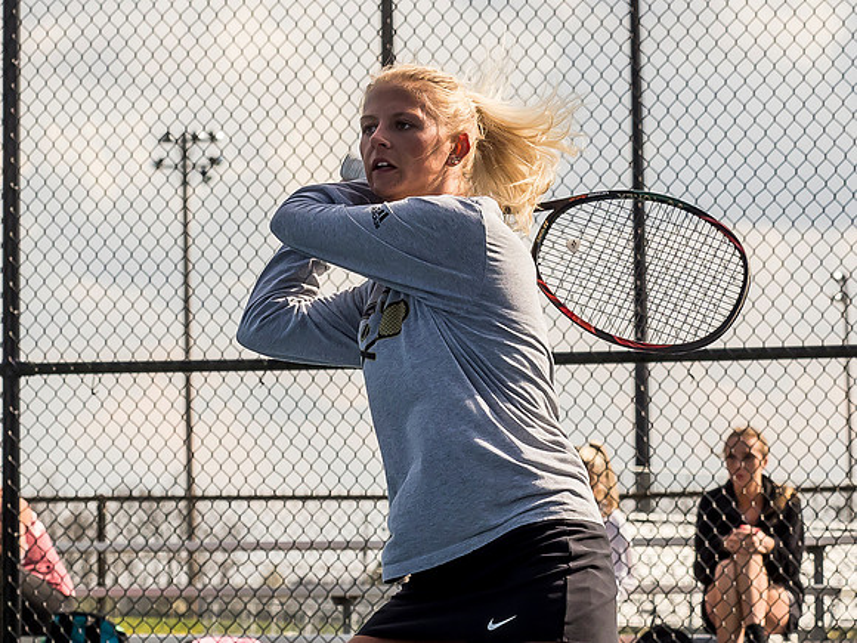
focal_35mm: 275
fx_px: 6802
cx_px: 343
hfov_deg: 7.2
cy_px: 364
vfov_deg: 5.4
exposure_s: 1/1600
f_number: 5
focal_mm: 57
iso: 400
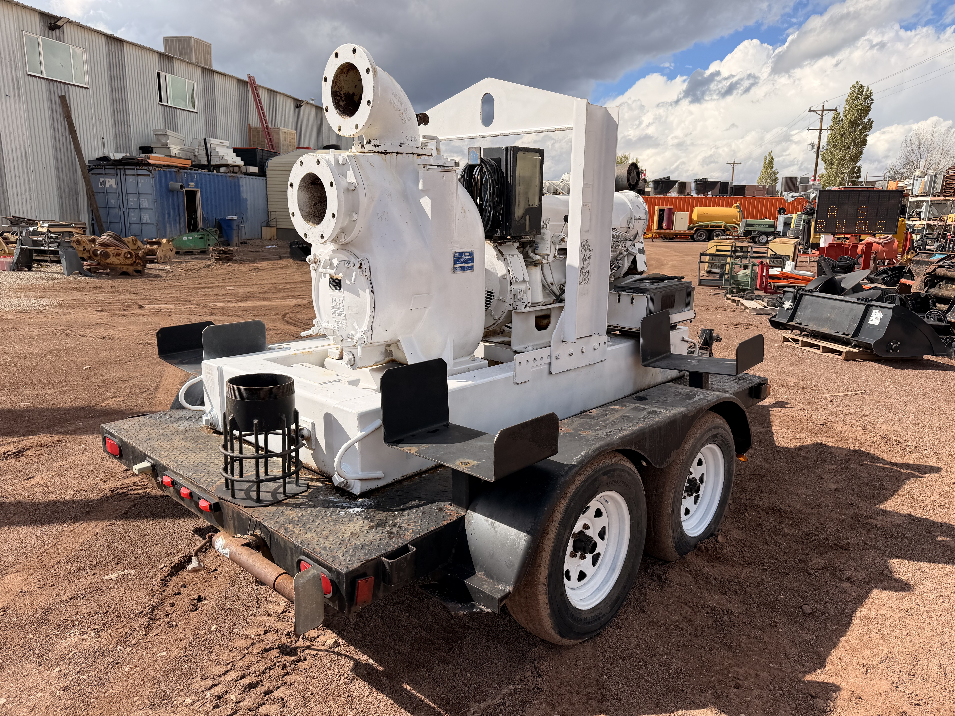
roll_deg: -1.6
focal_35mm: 24
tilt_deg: -11.6
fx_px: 662
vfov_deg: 56.8
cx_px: 478
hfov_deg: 71.6
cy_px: 358
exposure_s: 1/4975
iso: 80
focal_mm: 6.76
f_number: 1.78
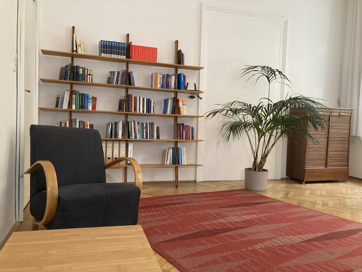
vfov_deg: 49.7
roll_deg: -2.1
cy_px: 136
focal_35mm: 28
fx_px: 293
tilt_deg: -2.0
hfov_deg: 63.4
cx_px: 181
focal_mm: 3.99
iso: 160
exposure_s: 1/60
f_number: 1.8
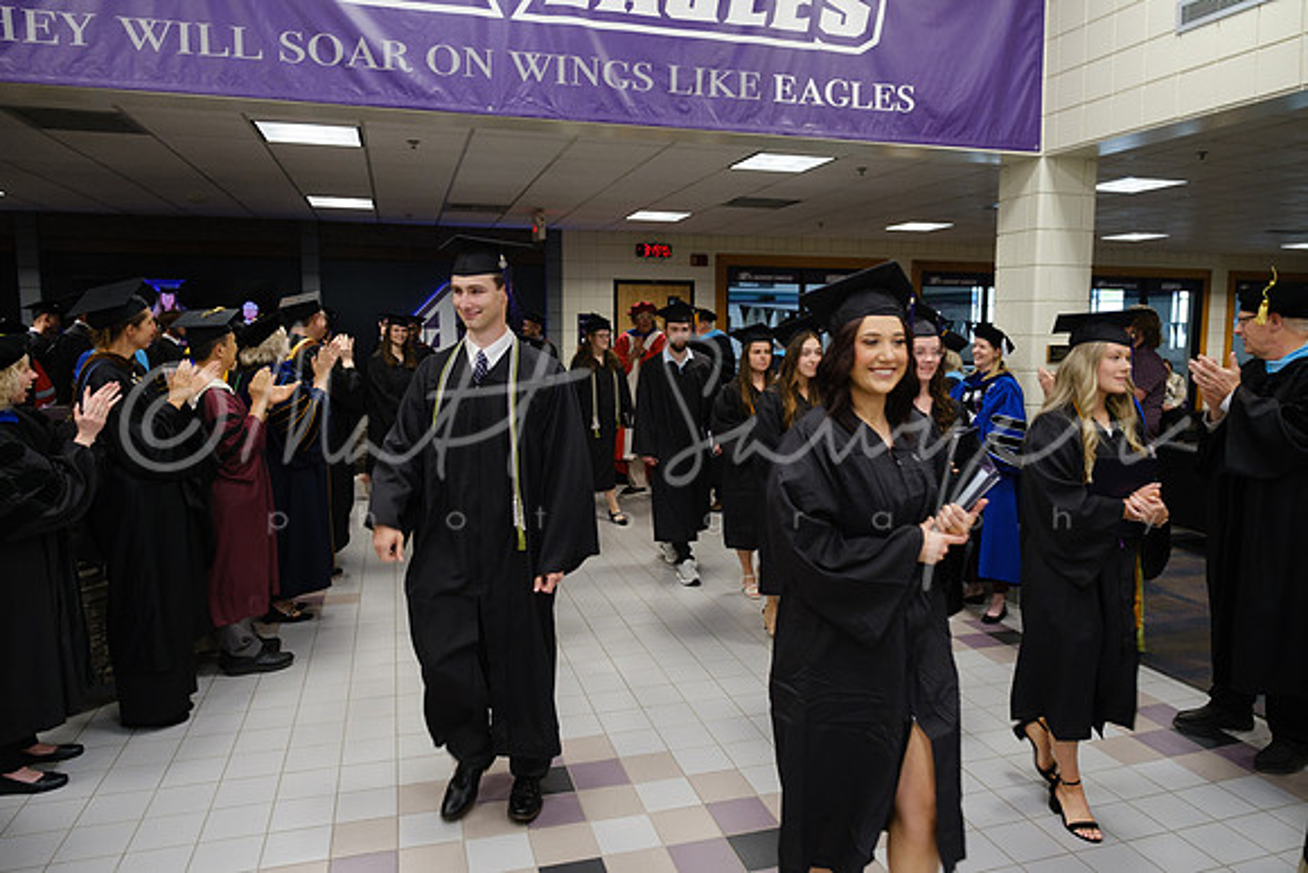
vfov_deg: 53.2
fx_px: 872
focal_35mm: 24
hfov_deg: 73.7
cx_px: 654
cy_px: 436
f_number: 2.8
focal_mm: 16
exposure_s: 1/125
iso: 1250
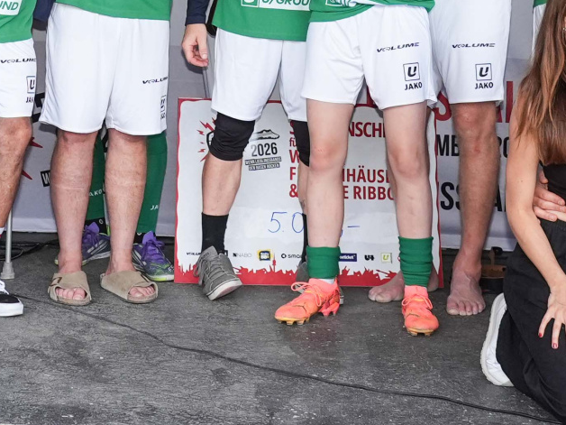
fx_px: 1619
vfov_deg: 14.7
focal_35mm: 99
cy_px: -13
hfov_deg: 19.8
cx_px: 211
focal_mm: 24
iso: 800
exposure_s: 1/160
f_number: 4
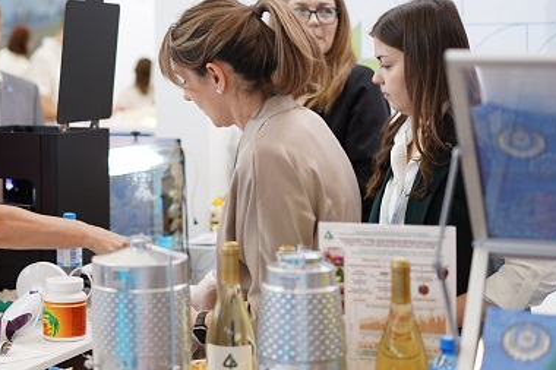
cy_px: 110
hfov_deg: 24.2
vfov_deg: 16.4
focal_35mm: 83
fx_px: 1281
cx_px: 133
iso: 200
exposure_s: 1/320
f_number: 1.4
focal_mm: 35
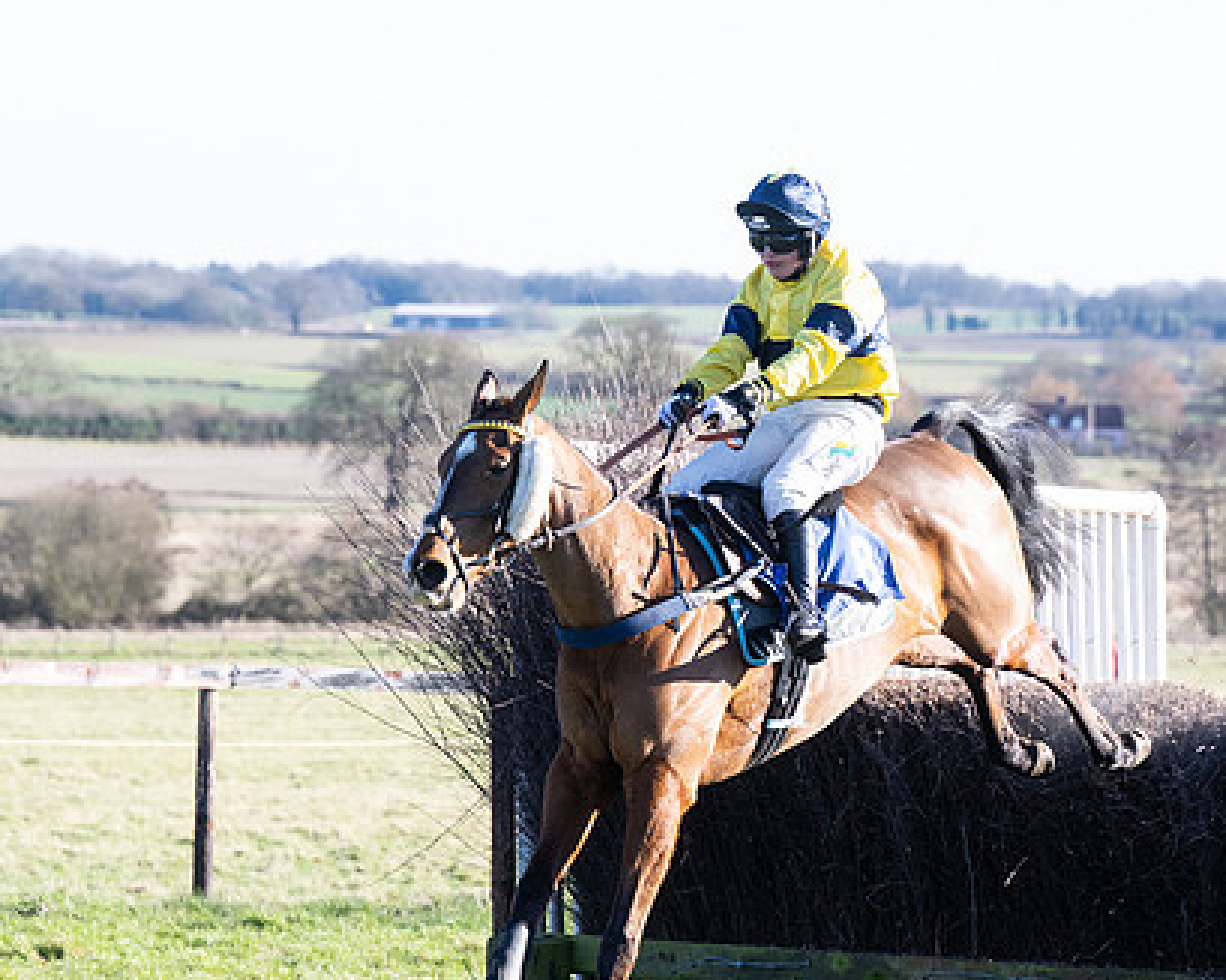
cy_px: 631
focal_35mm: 217
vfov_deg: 7.1
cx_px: 502
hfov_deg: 8.9
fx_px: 7872
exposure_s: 1/1600
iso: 800
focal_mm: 104
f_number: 4.5
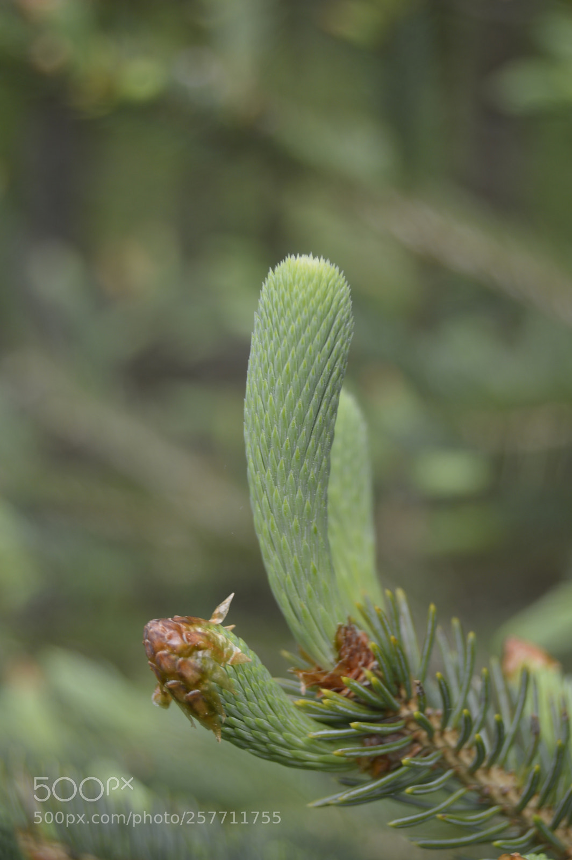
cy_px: 430
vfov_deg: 24.6
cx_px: 286
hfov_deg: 16.5
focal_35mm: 82
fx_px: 1970
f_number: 5.6
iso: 100
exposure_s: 1/125
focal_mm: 55
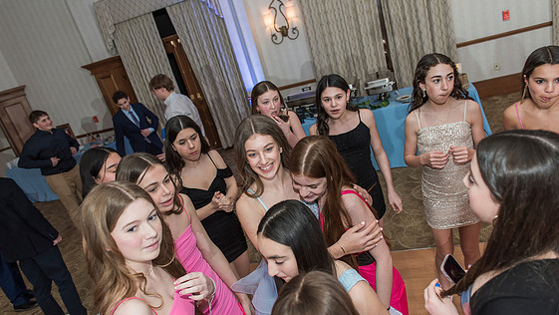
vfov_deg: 44.4
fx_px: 386
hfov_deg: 71.9
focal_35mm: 26
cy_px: 161
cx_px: 282
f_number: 4
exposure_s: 1/100
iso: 800
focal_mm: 24
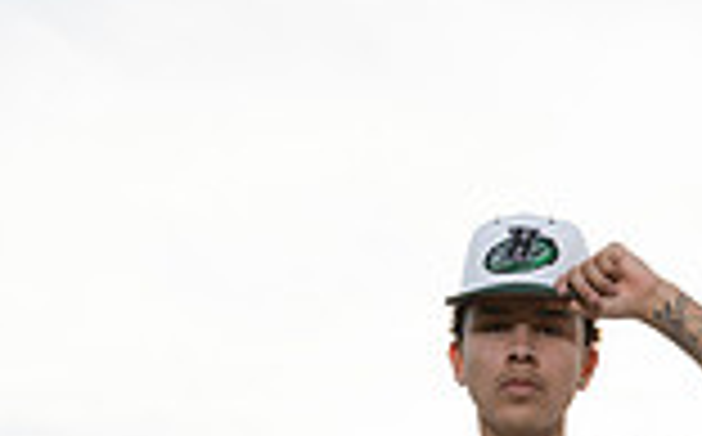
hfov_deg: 19.6
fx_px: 2025
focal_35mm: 106
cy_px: 980
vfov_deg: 10.8
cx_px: 454
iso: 250
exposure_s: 1/250
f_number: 9
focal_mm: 36
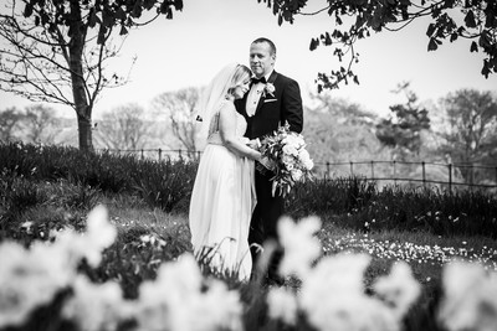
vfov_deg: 4.9
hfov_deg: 7.3
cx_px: 247
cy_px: 225
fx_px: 3893
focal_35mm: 282
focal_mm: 100
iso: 160
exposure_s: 1/500
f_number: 4.5
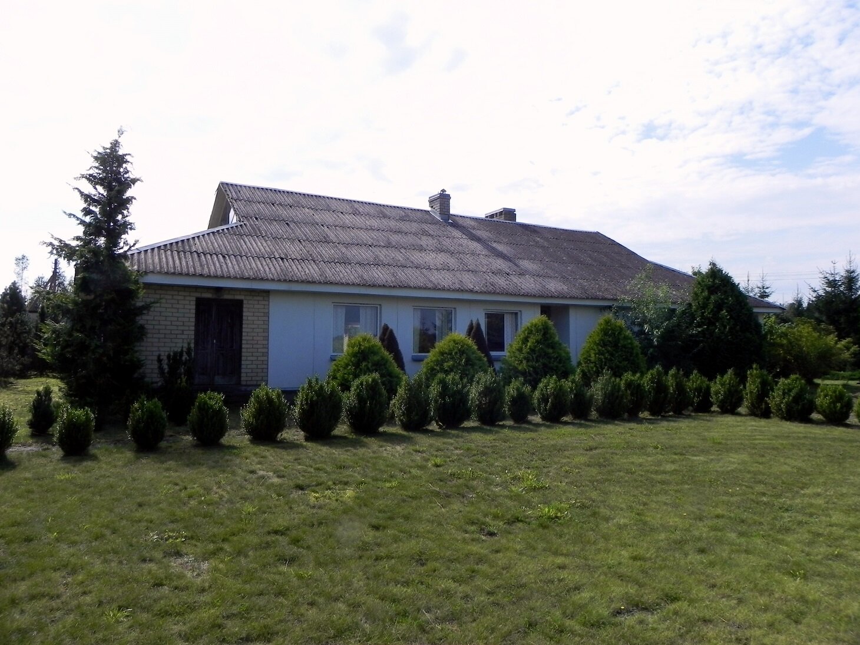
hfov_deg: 67.3
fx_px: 646
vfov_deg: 53.1
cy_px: 322
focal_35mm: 26
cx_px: 430
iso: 160
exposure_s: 1/415
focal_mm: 4.6
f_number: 7.1
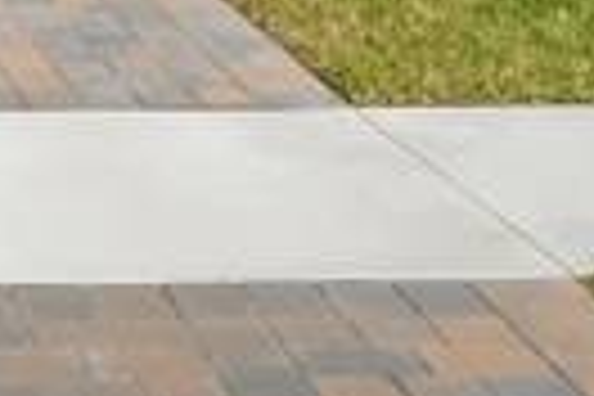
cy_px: -414
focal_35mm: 145
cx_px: -256
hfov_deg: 13.5
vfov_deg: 8.9
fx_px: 2392
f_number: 8
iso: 1600
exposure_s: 1/800
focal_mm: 30
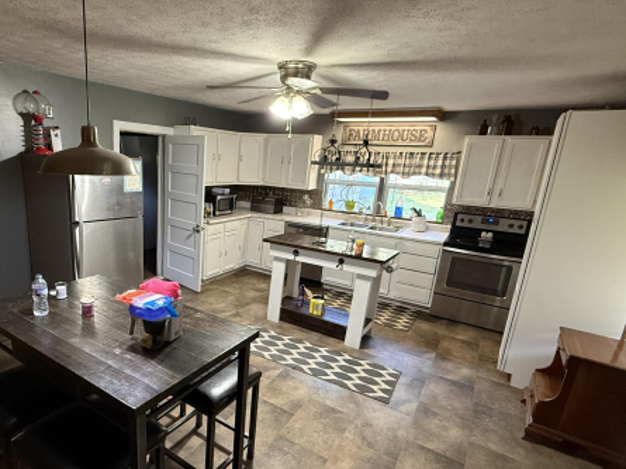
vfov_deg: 63.2
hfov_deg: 77.2
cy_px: 261
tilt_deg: -15.0
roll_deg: -3.0
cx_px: 224
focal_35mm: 21
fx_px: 379
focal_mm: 2.22
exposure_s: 1/60
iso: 400
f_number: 2.2
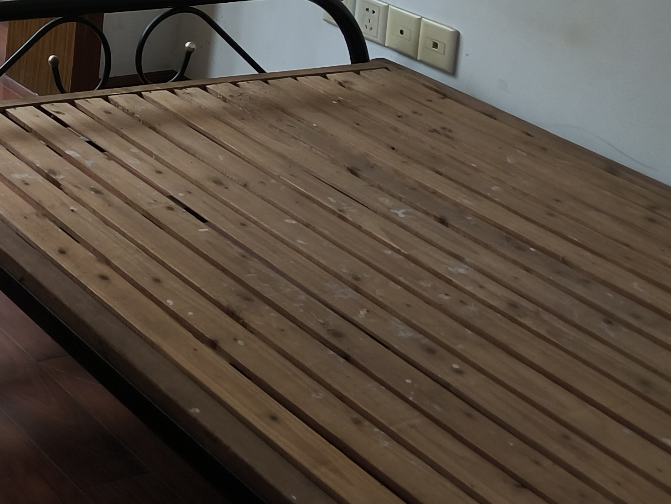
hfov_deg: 24.4
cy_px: -237
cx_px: -144
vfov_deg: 18.3
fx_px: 1396
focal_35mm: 72
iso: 190
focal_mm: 4.69
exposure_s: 1/50
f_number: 1.79
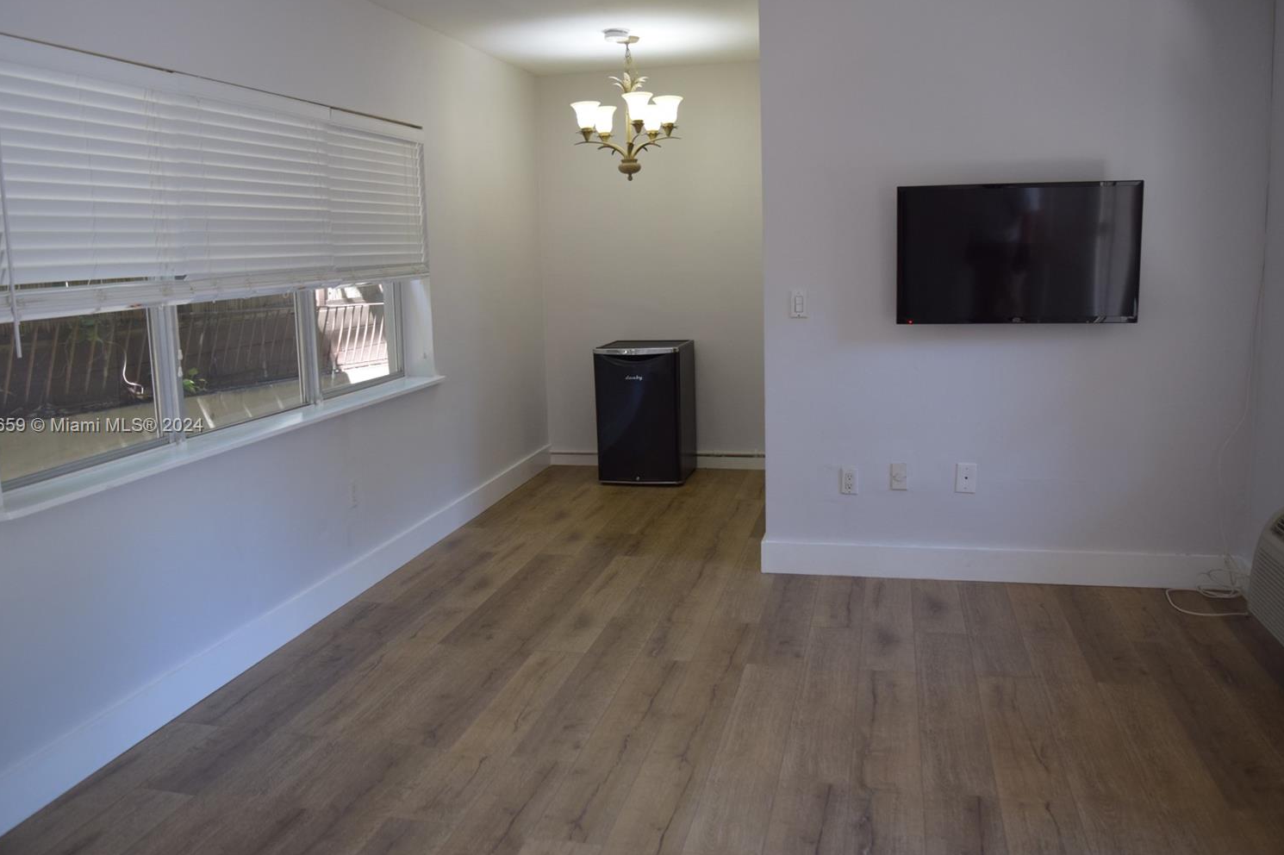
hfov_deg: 63.7
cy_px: 427
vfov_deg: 44.9
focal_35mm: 29
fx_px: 1034
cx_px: 617
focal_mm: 18
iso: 800
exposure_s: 1/250
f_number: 3.5
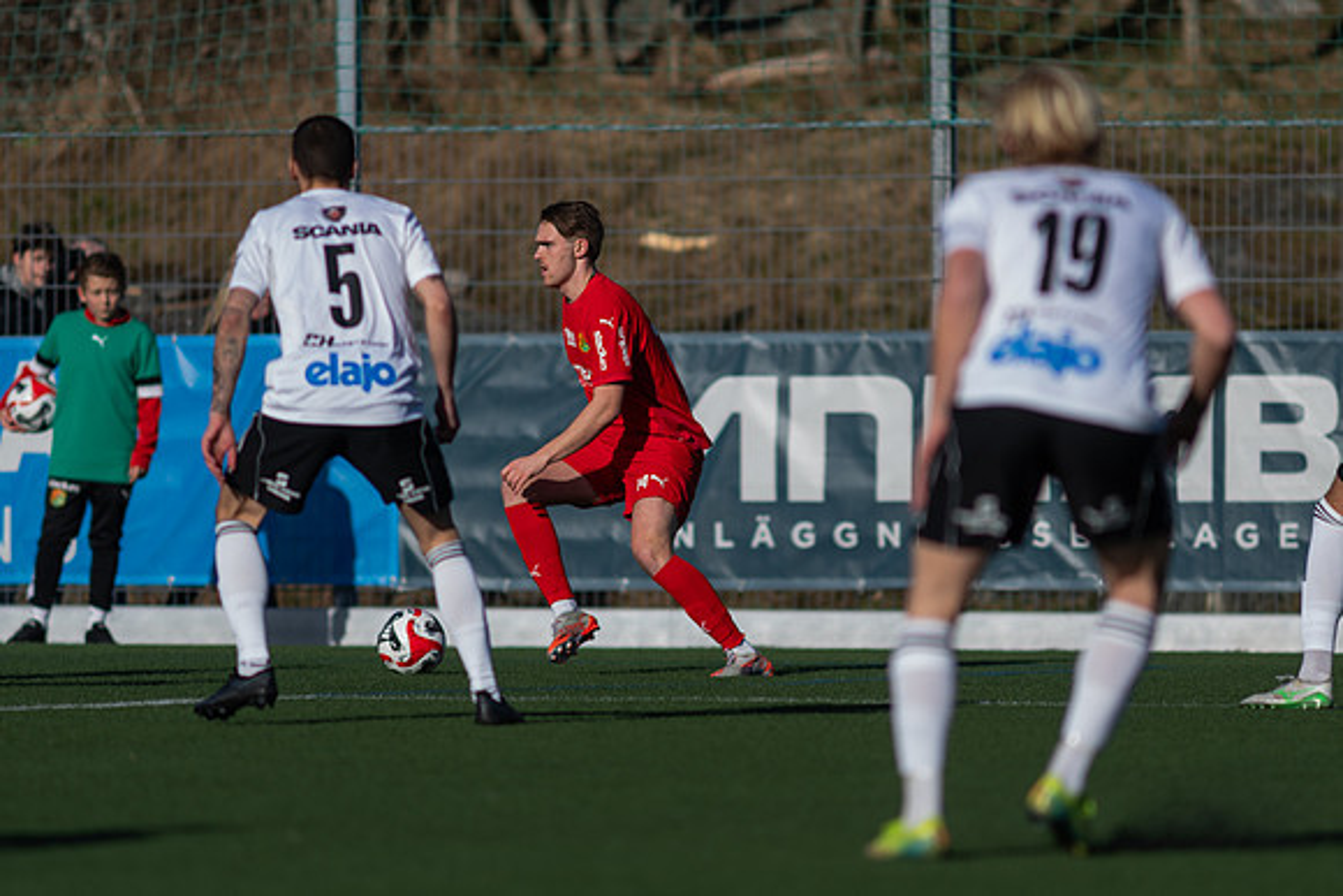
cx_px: 672
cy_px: 448
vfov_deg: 3.0
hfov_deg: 4.5
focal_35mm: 460
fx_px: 17158
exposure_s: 1/1600
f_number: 3.2
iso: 100
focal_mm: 300
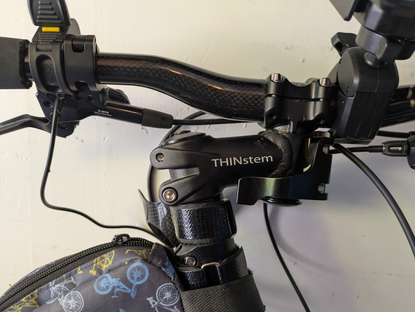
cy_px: 156
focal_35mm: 25
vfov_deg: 54.9
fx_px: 300
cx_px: 208
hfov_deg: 69.4
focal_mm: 5.43
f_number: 1.89
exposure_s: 1/40
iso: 327
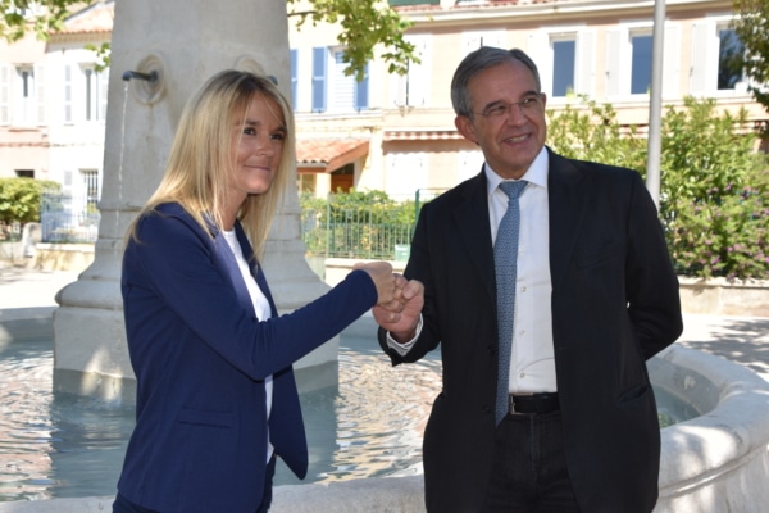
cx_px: 384
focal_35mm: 42
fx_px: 897
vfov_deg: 31.9
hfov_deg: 46.4
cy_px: 256
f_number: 7.1
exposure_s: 1/200
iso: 100
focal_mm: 28
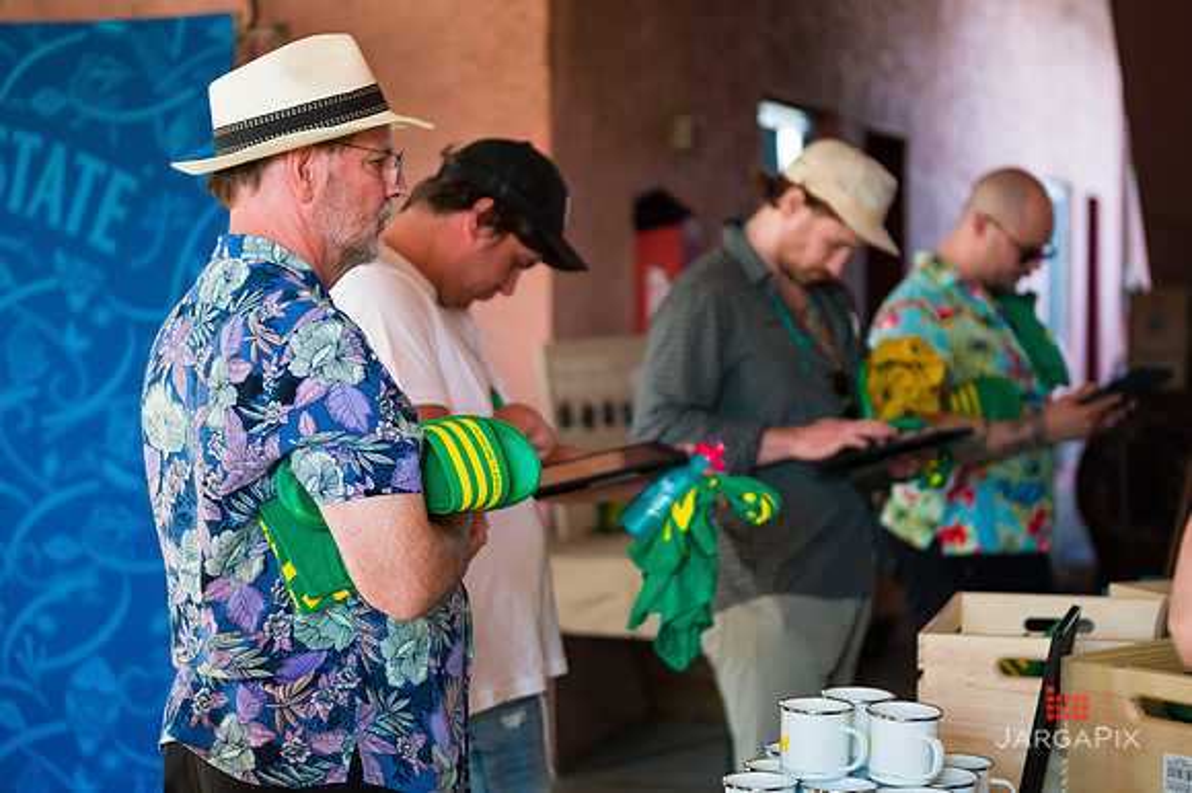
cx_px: 596
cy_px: 396
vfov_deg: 19.4
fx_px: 2316
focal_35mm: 70
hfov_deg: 28.9
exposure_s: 1/400
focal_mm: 70
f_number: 3.2
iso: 800
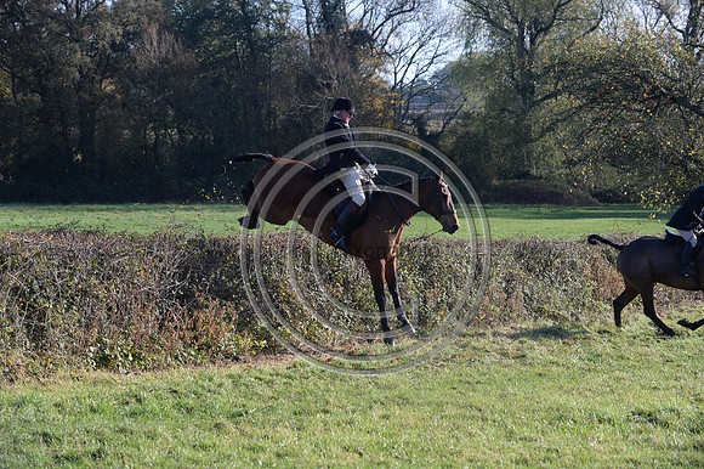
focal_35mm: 98
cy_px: 234
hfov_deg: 20.8
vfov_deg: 13.9
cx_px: 352
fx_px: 1915
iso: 1000
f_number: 5.6
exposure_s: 1/1250
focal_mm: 98
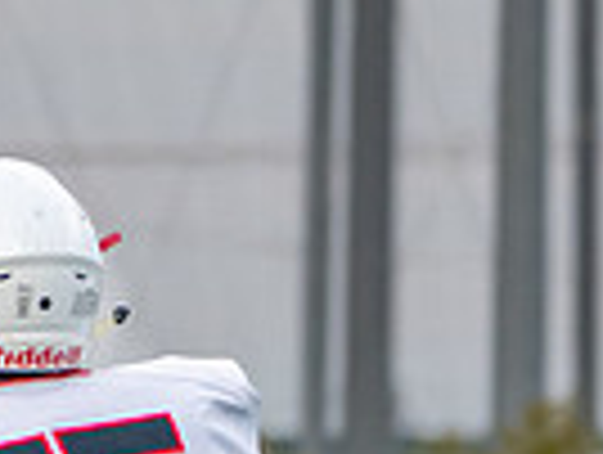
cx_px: -645
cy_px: 616
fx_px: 25025
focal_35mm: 1434
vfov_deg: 1.0
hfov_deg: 1.4
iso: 1000
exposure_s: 1/1600
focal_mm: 212
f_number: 5.6
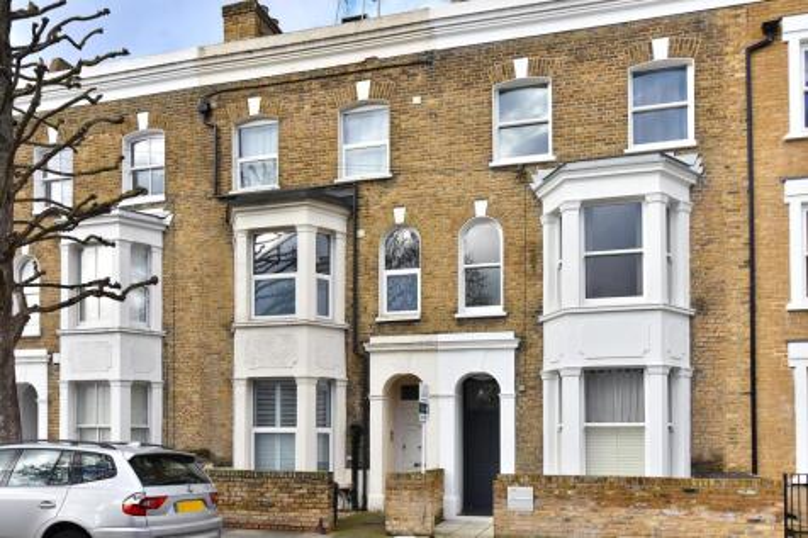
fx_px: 606
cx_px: 404
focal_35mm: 27
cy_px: 269
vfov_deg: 47.9
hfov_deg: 67.4
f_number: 8
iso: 100
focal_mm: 18
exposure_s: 1/100
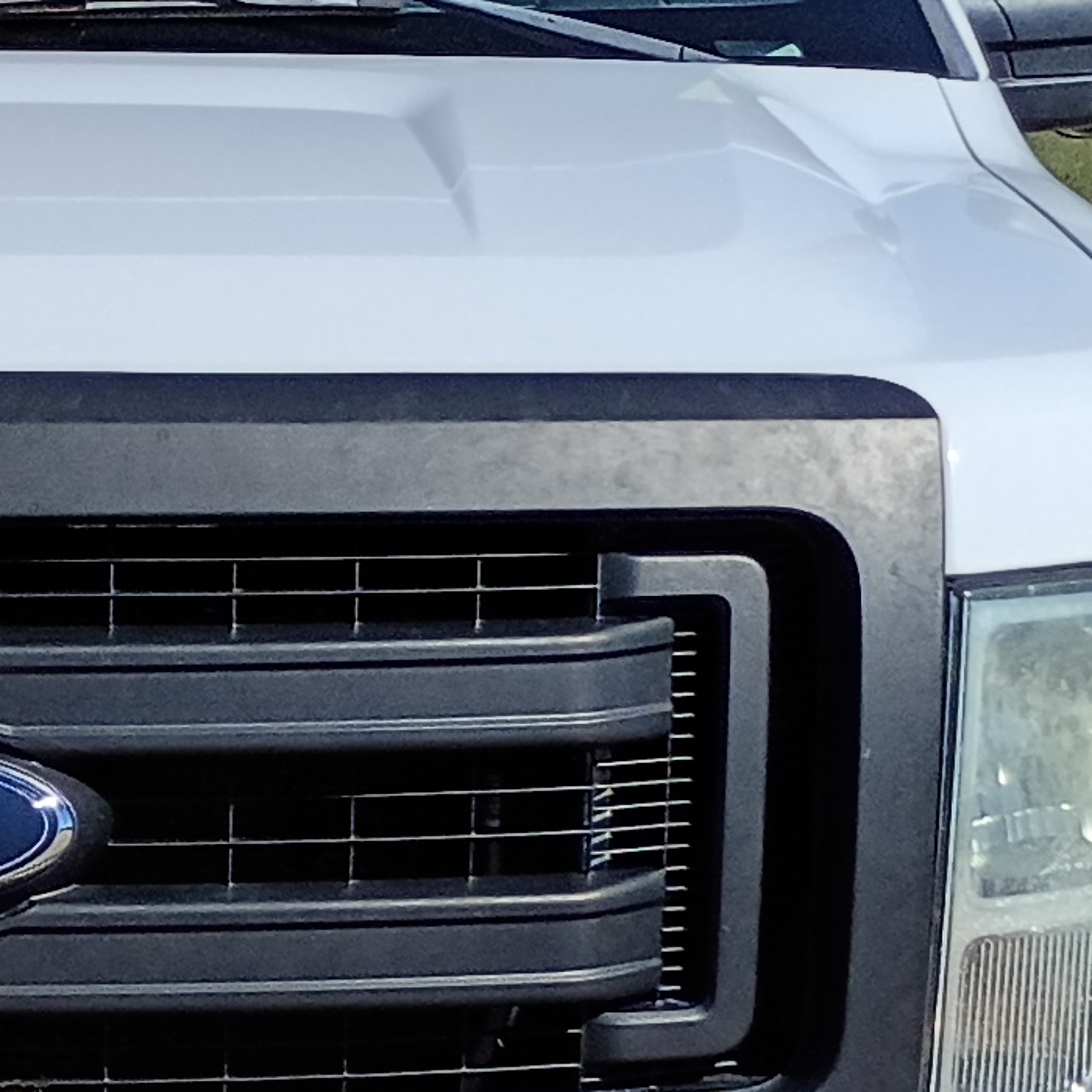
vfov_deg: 11.6
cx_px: -301
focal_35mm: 150
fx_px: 5354
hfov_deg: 11.4
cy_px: 839
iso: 105
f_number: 1.8
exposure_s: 1/1634
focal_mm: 4.27
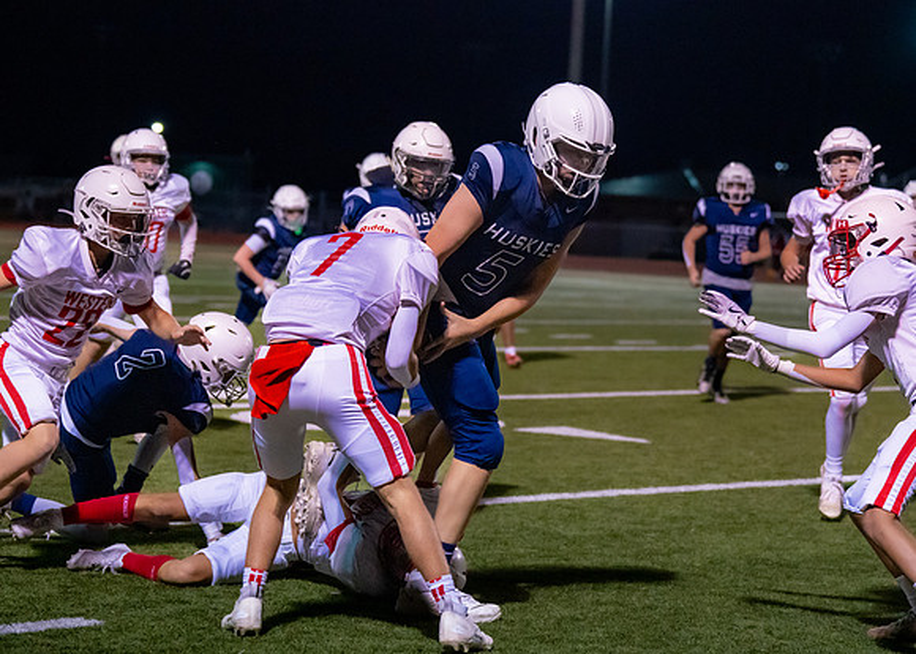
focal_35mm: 103
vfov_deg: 13.9
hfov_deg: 19.4
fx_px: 2678
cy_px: 307
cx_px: 436
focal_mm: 70
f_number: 2.8
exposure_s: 1/1250
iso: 6400
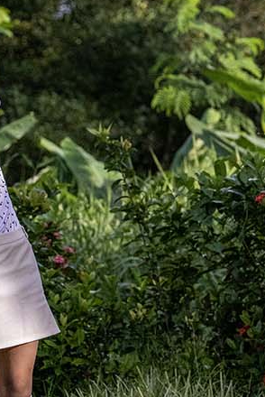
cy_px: 167
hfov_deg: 3.2
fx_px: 4685
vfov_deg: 4.8
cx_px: -24
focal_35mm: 425
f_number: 5
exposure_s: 1/5000
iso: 3200
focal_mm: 130
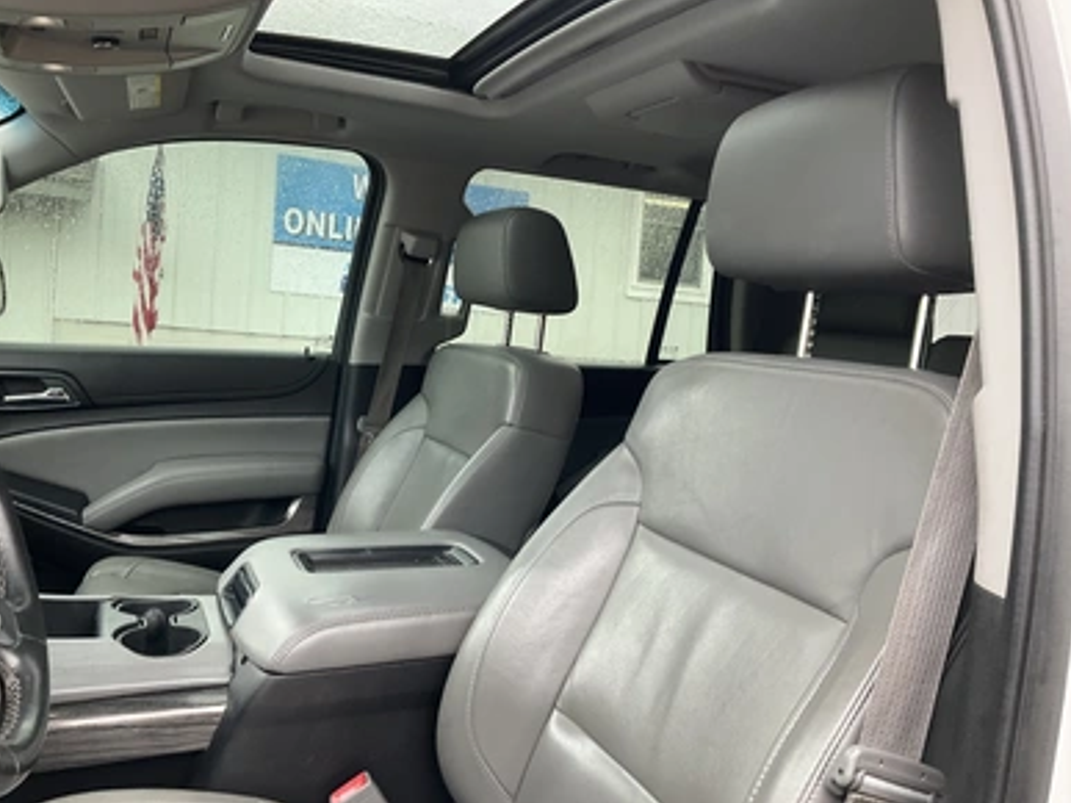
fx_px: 928
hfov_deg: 60.0
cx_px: 531
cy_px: 390
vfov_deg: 46.8
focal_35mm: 30
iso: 64
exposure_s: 1/122
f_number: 1.8
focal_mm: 3
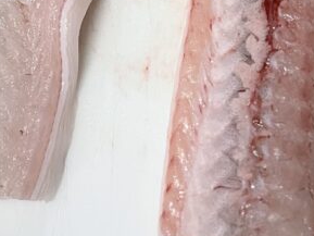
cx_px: 118
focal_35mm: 92
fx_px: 835
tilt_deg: -62.3
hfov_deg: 21.3
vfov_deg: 15.5
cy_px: -51
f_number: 1.6
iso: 160
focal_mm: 4.2
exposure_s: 1/60
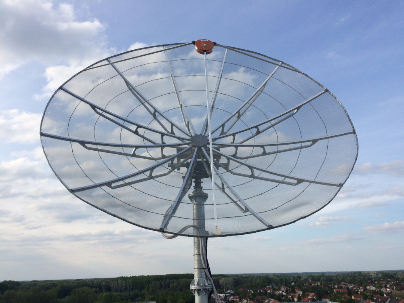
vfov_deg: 48.2
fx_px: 338
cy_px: 152
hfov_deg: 61.7
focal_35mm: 29
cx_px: 202
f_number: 2.2
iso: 32
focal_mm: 4.15
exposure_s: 1/2053
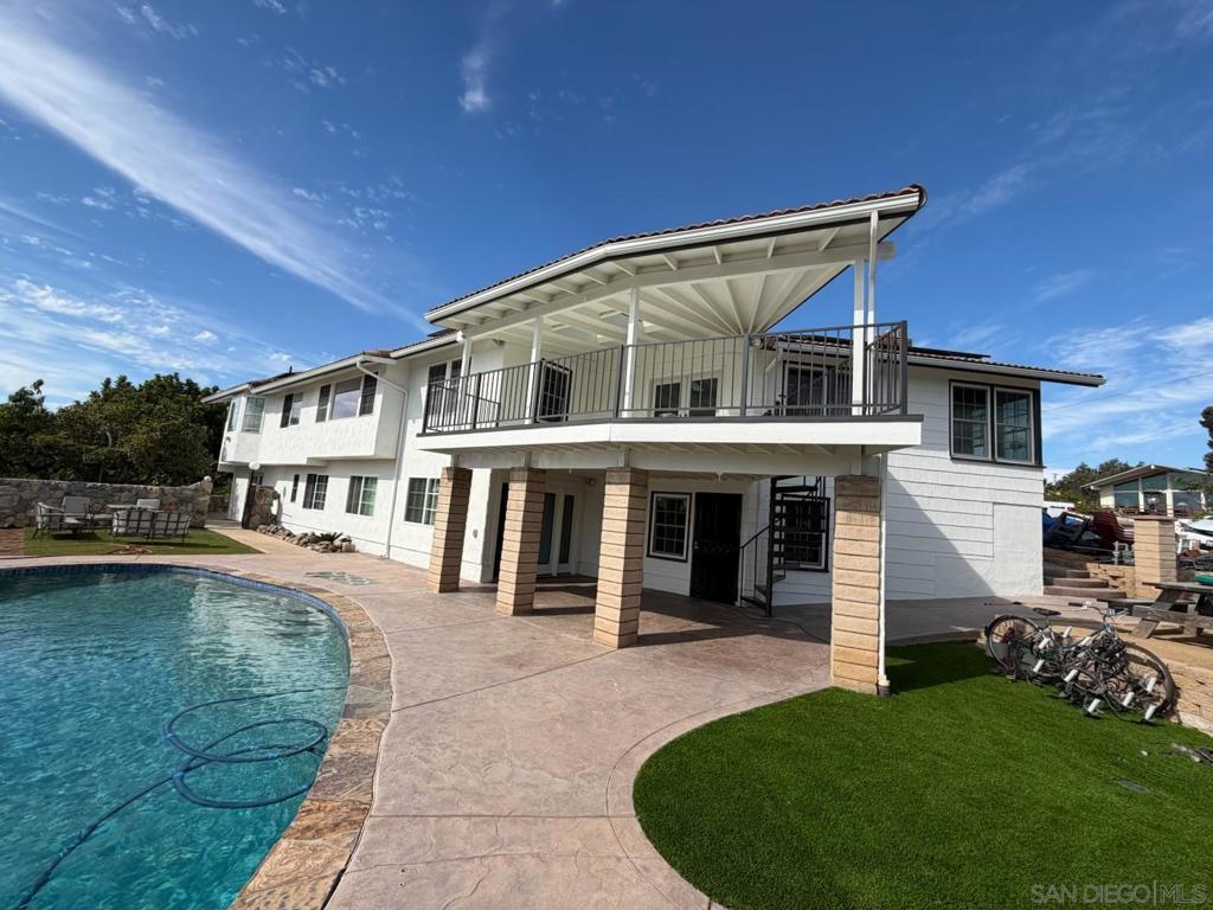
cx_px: 606
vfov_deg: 85.7
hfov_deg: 102.1
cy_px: 455
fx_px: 491
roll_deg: -4.1
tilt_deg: +6.9
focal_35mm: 14
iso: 20
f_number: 2.2
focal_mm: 2.22
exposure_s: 1/770
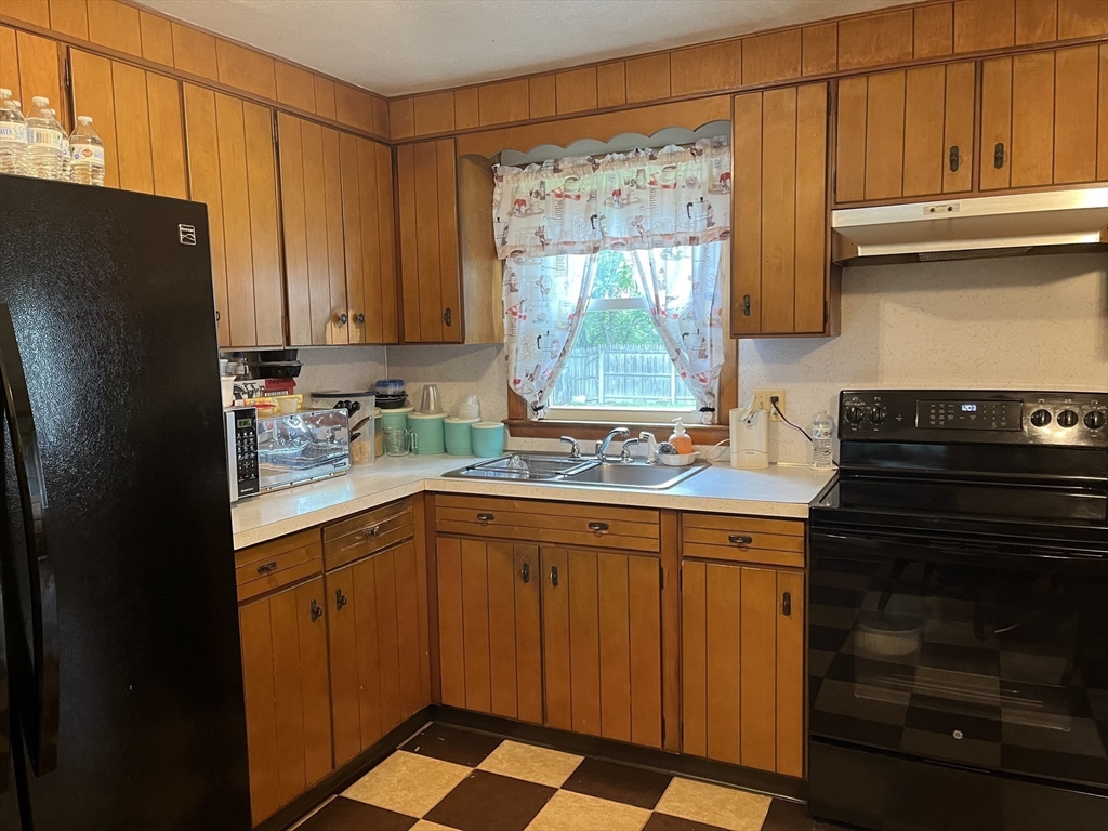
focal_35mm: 26
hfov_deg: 67.3
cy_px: 416
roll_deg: +1.8
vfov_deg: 53.1
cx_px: 554
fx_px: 832
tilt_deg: -6.0
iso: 320
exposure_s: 1/60
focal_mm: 5.1
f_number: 1.6
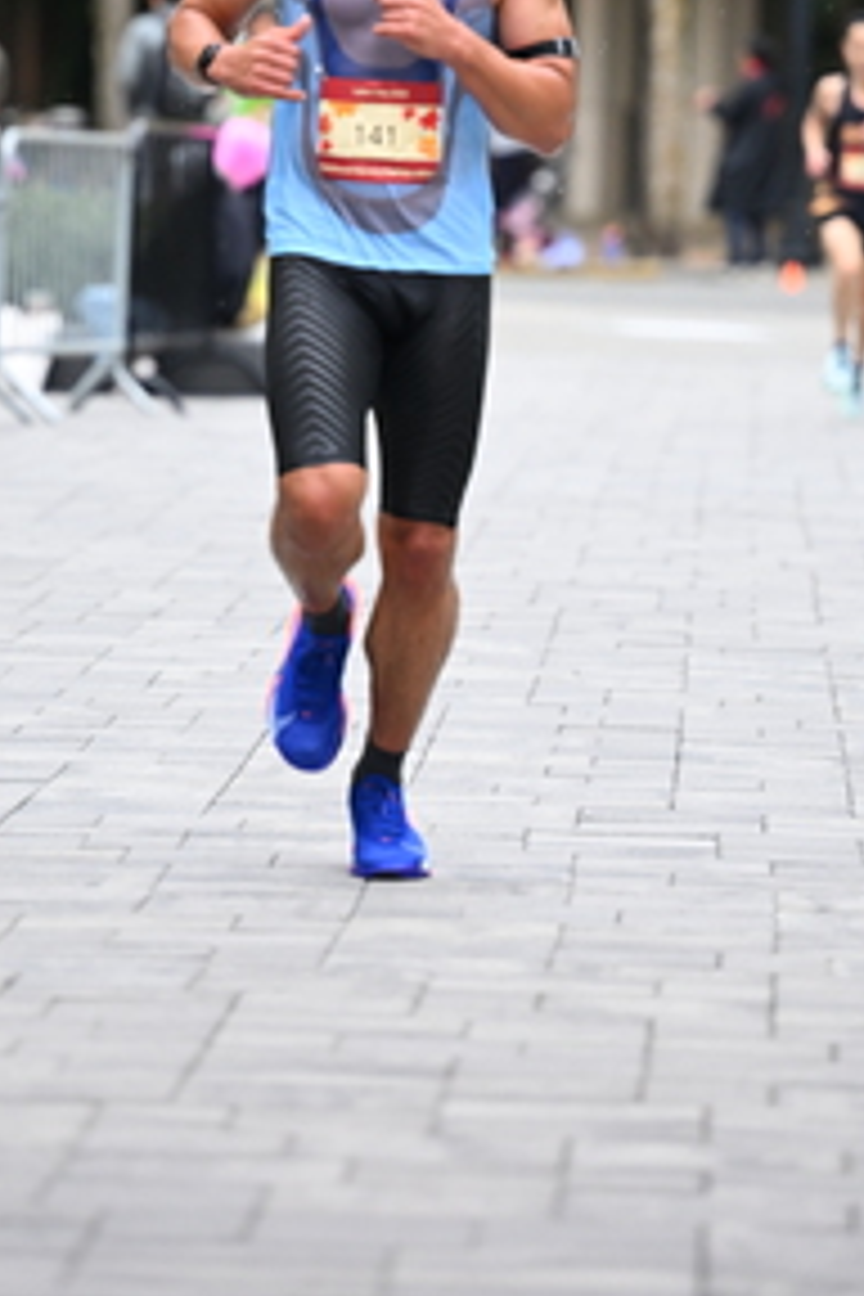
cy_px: 320
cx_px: 416
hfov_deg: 4.2
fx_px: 11699
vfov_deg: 6.3
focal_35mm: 325
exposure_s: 1/1250
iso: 1250
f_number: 2.8
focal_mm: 170
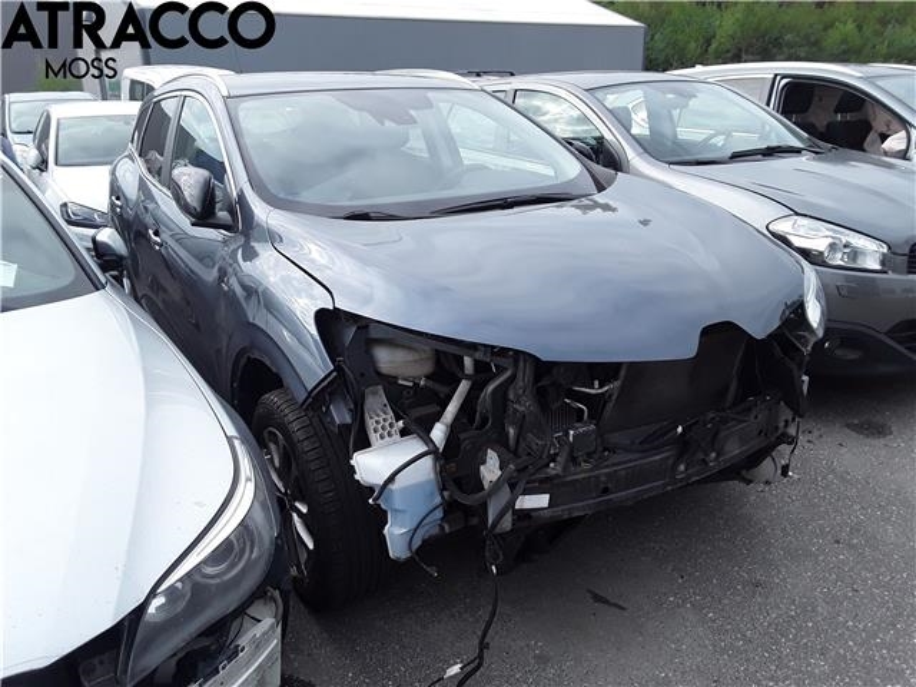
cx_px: 458
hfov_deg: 63.4
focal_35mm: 28
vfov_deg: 49.7
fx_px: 741
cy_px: 344
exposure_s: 1/477
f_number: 1.9
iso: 40
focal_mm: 2.91
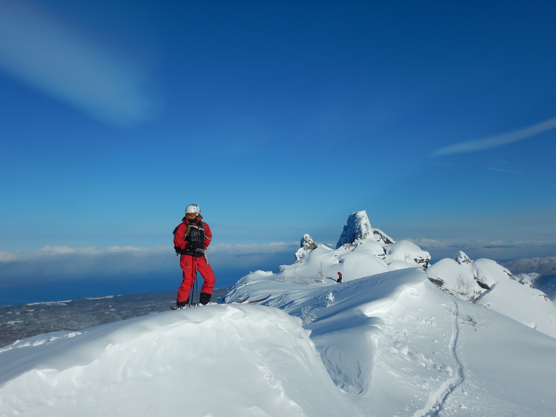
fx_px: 546
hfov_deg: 54.0
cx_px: 278
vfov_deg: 41.8
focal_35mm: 34
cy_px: 208
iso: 125
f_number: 8.3
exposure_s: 1/640
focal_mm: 6.1
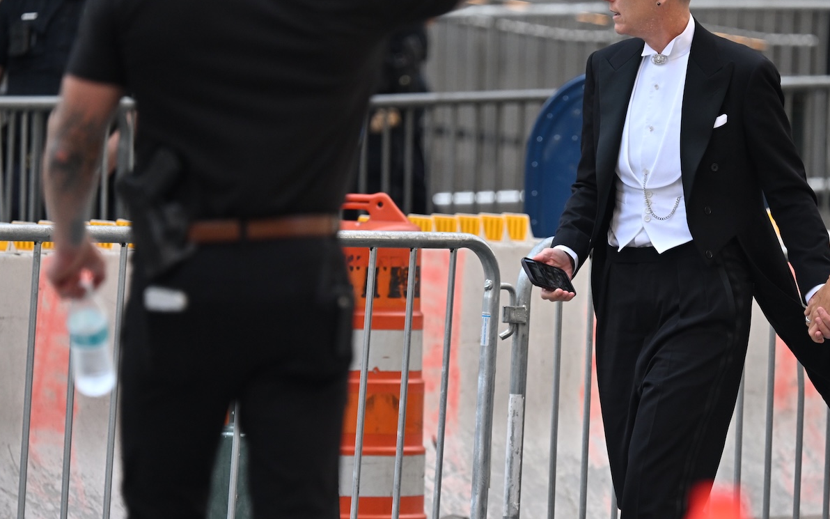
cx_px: 552
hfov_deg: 4.1
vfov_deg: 2.6
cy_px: 322
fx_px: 11604
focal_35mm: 513
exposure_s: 1/2000
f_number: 4
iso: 800
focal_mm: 300
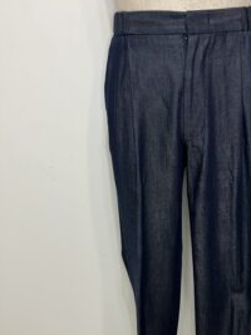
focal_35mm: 42
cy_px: 218
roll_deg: +0.5
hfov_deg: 33.7
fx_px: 406
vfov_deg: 44.3
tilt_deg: -27.9
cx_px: 187
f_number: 1.8
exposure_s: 1/50
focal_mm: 3.99
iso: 160
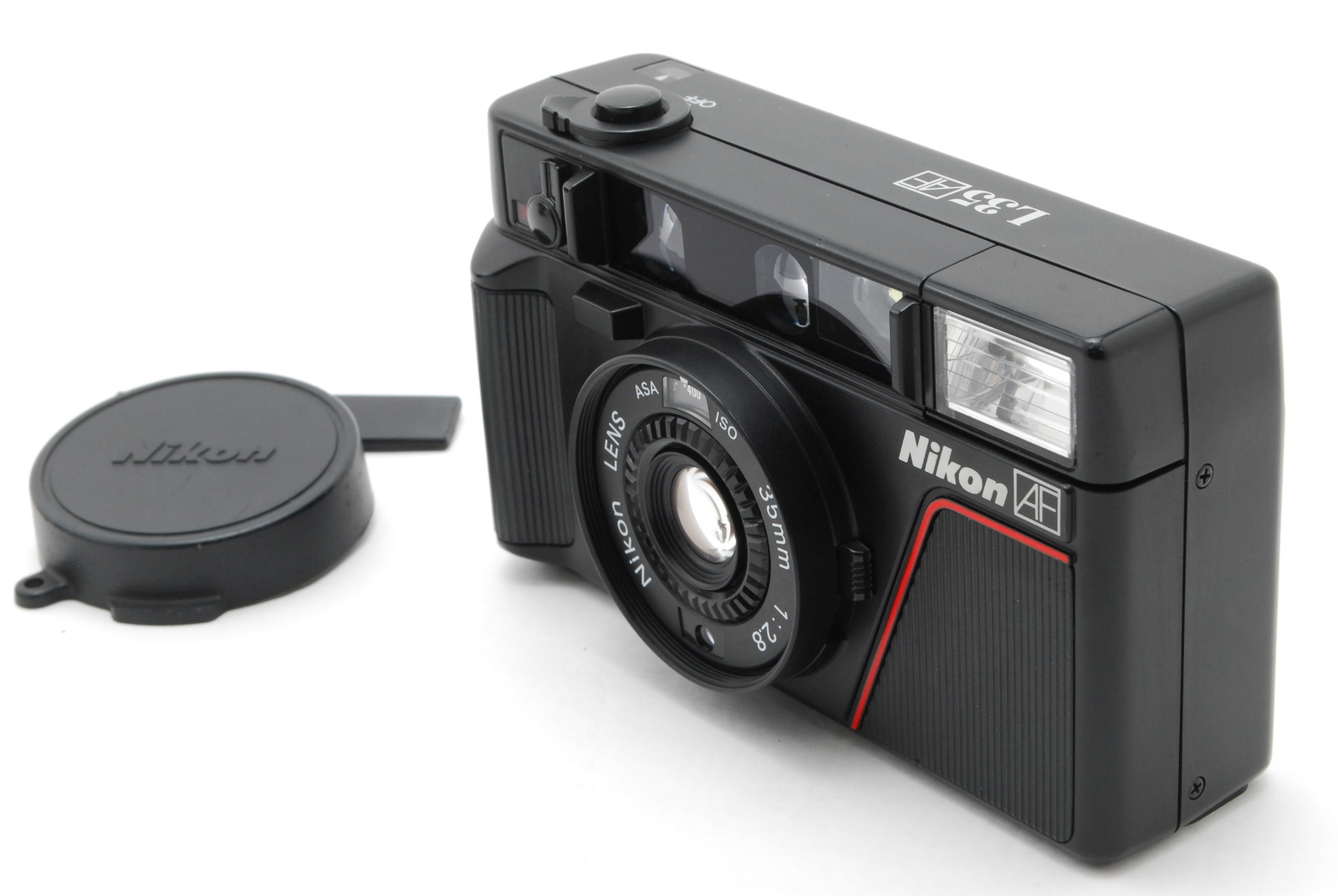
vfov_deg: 16.6
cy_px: 448
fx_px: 3070
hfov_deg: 24.6
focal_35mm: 82
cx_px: 669
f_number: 16
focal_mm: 55
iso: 400
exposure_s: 1/125
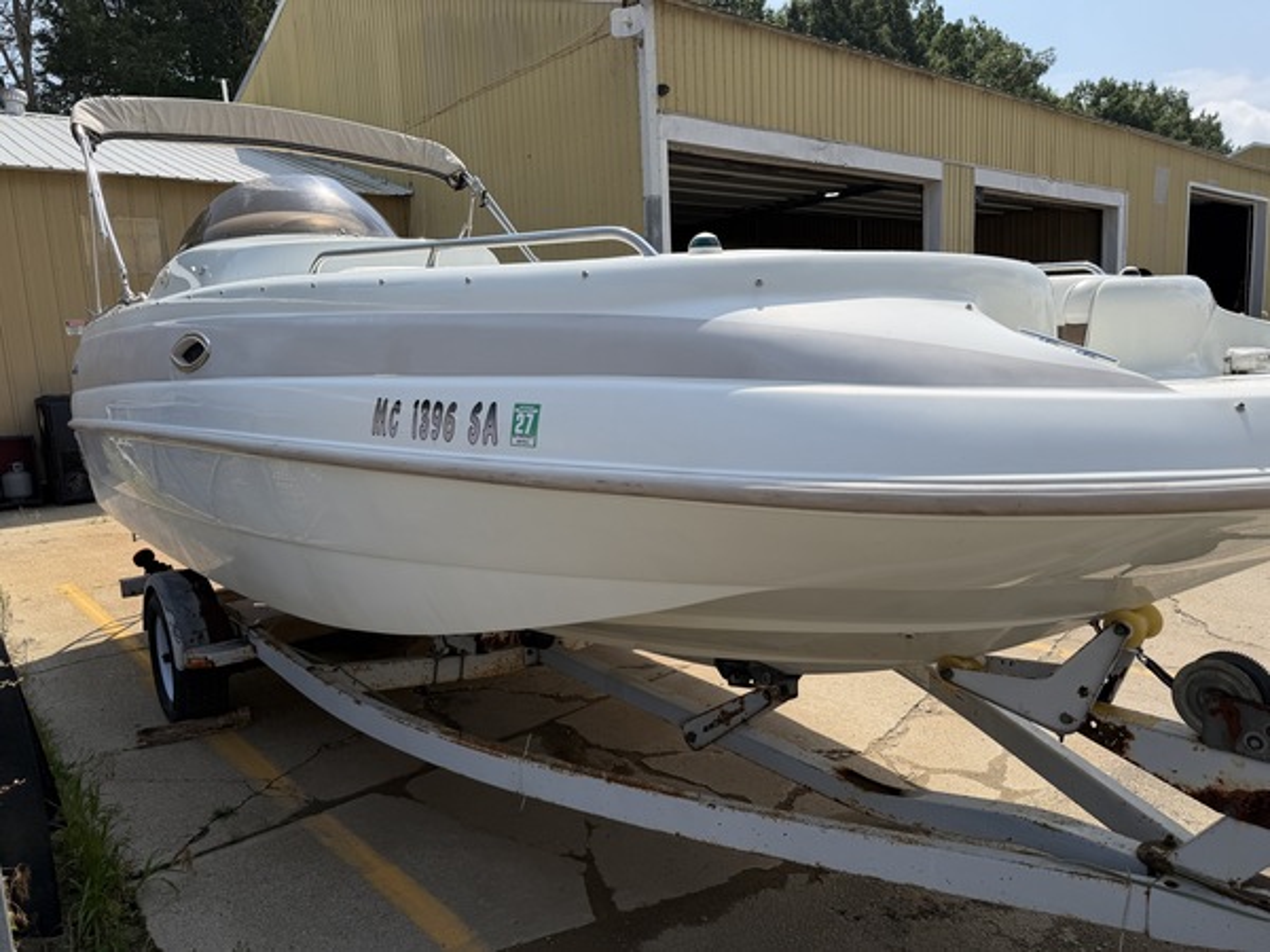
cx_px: 635
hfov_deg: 71.6
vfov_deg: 56.8
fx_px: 881
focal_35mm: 24
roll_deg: +3.4
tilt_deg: -8.5
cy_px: 476
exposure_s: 1/5714
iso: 80
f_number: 1.78
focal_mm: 6.76
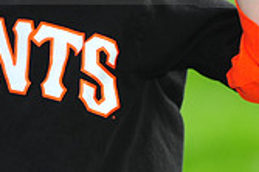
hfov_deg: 4.1
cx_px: -12
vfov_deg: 2.7
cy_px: -42
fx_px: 3622
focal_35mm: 504
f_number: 4.5
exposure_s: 1/1250
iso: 400
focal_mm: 145
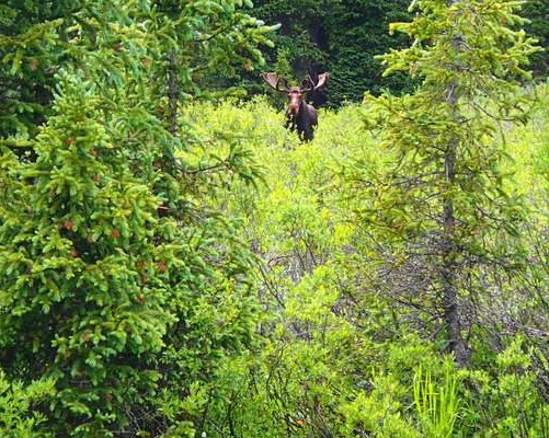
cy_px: 126
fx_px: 2533
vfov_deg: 9.9
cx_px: 305
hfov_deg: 12.4
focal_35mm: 156
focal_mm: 18
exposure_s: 1/125
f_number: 4.9
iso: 200
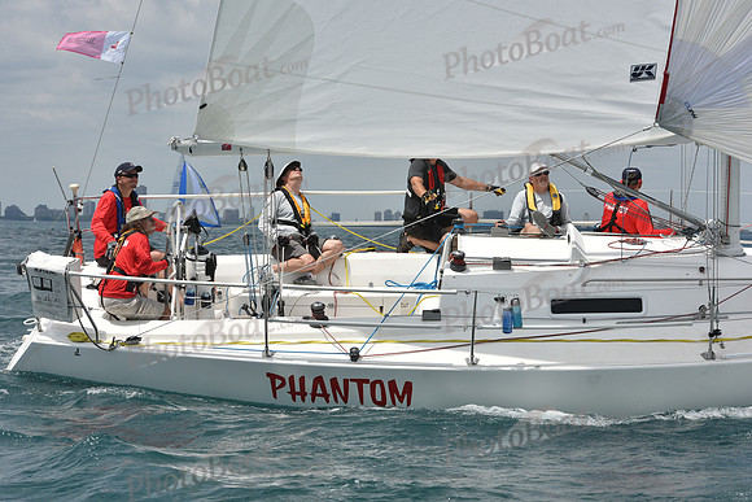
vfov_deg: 14.4
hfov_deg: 21.5
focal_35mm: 95
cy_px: 251
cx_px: 376
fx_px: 1985
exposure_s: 1/1250
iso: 250
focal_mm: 95
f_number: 9
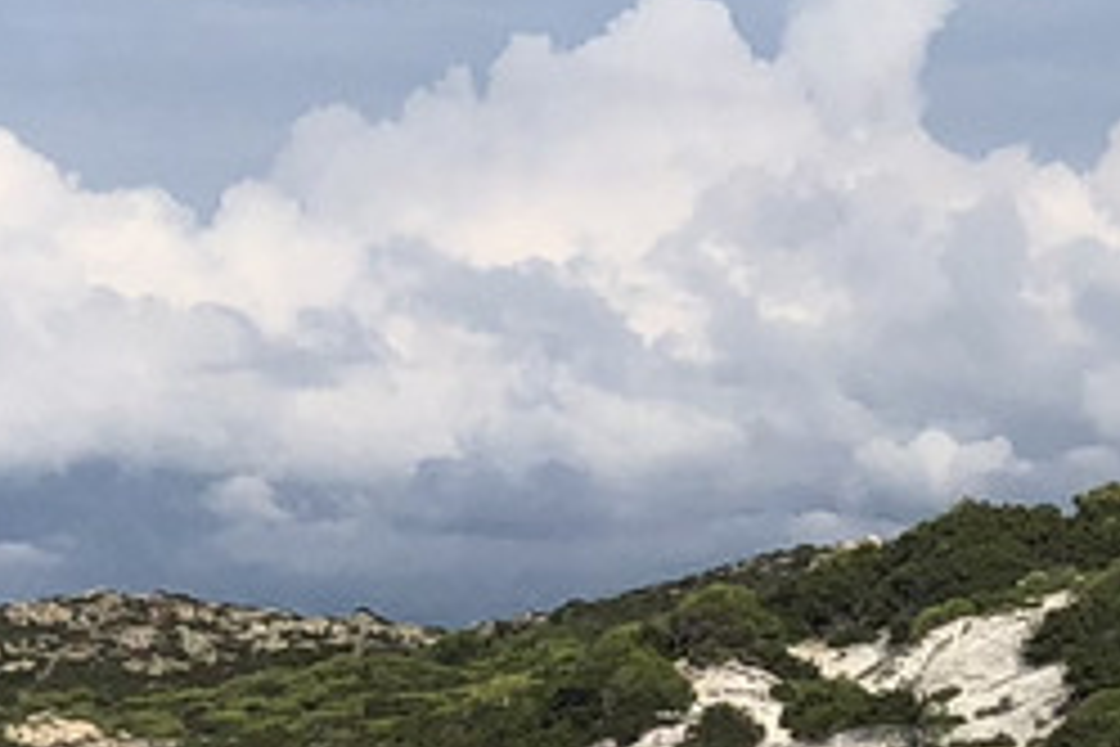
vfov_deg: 7.3
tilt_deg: +4.6
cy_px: 441
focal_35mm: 187
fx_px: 5817
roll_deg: +0.1
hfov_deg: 10.8
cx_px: 1448
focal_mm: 4
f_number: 1.8
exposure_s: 1/4000
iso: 25
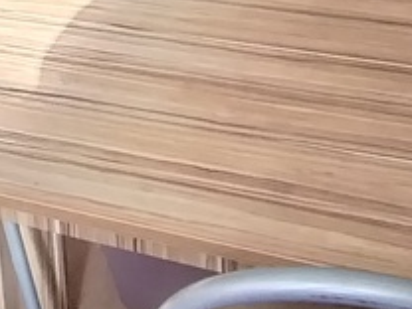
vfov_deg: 17.2
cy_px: -158
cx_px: 71
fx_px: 916
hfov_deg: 24.8
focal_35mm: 77
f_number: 2.2
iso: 190
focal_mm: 1.42
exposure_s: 1/60
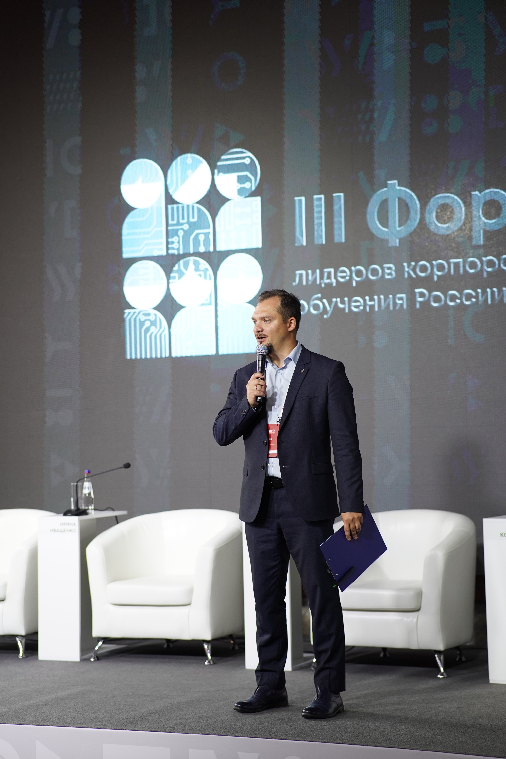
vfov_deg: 23.9
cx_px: 253
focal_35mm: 85
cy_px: 380
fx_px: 1792
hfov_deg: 16.1
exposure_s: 1/400
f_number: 2.2
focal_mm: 85
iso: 640
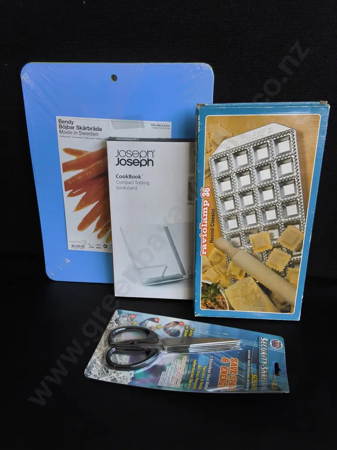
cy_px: 225
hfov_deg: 51.4
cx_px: 168
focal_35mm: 27
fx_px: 350
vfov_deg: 65.3
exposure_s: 1/120
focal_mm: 2.87
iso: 64
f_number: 2
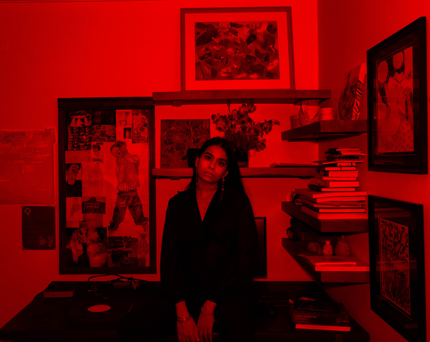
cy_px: 159
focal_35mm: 32
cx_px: 183
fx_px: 412
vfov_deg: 45.0
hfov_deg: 54.9
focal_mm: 18
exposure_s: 1/20
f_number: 4.5
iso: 800
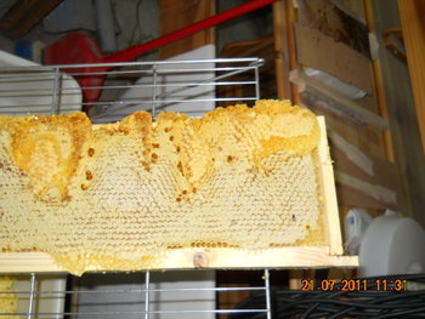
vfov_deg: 35.2
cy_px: 160
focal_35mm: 41
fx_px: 504
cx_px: 212
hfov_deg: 45.7
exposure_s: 1/30
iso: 200
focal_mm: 6.72
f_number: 5.5
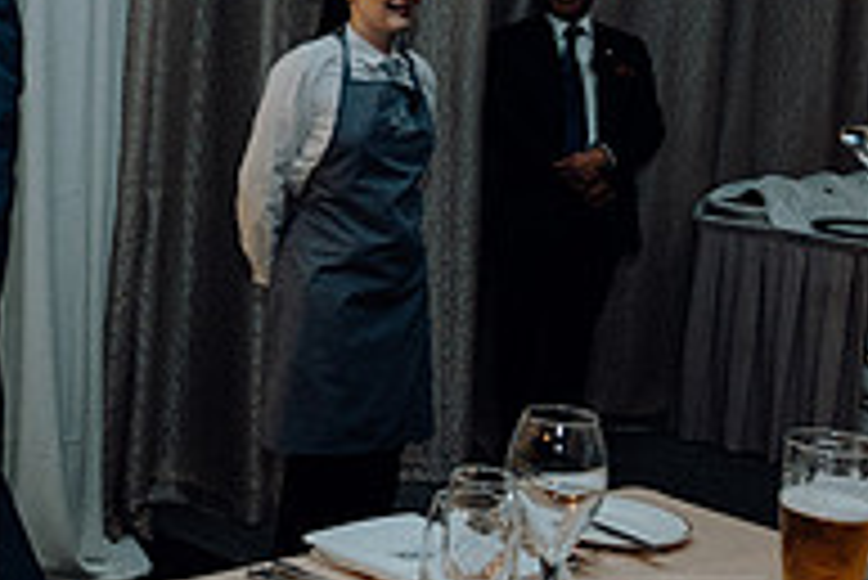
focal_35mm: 72
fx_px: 1737
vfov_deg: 18.8
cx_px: -18
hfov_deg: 26.4
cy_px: 119
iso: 2500
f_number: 3.5
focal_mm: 24
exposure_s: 1/160
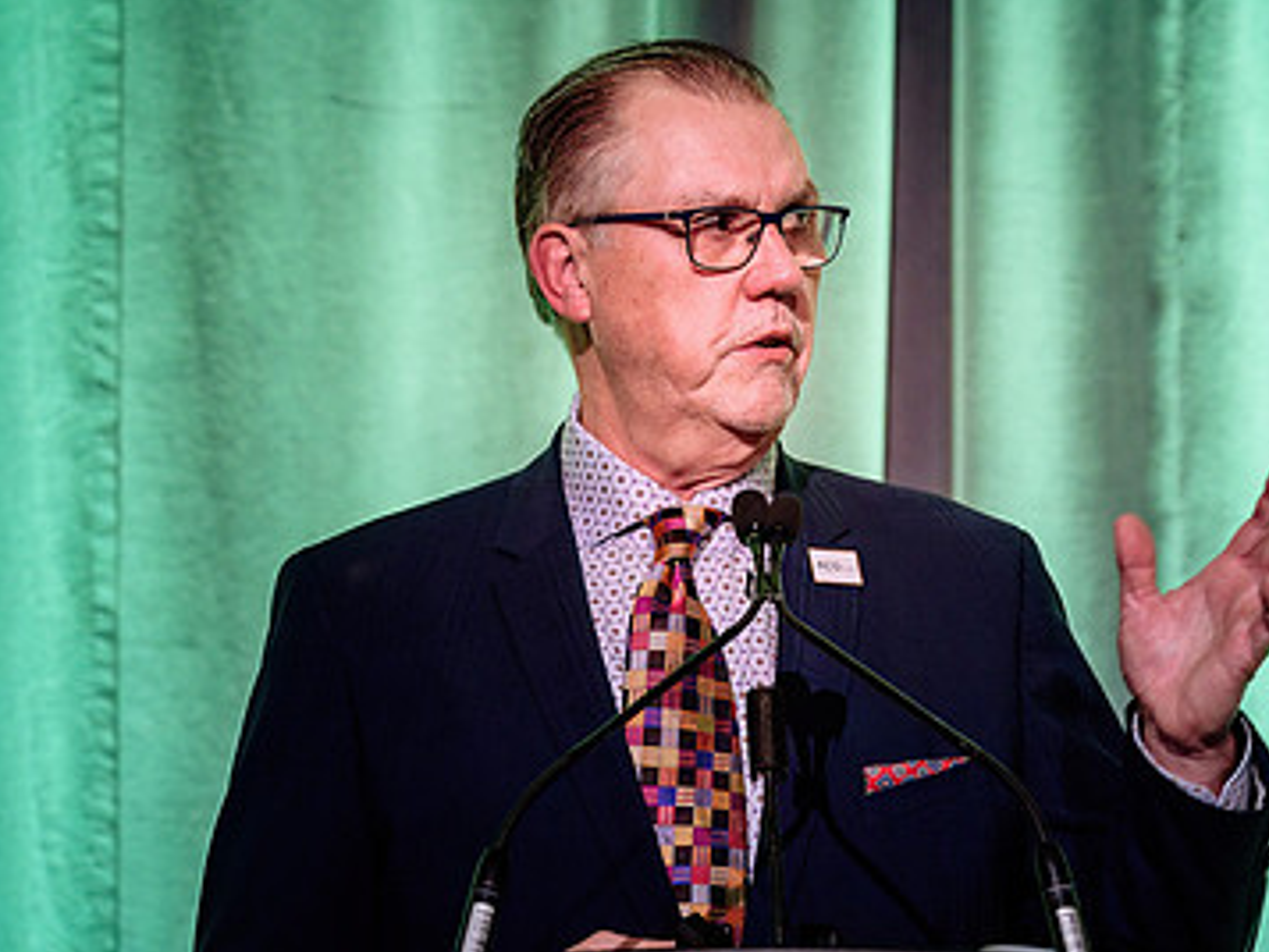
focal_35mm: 213
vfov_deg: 7.0
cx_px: 935
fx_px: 7811
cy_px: 452
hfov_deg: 9.3
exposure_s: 1/200
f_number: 3.5
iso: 1250
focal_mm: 110
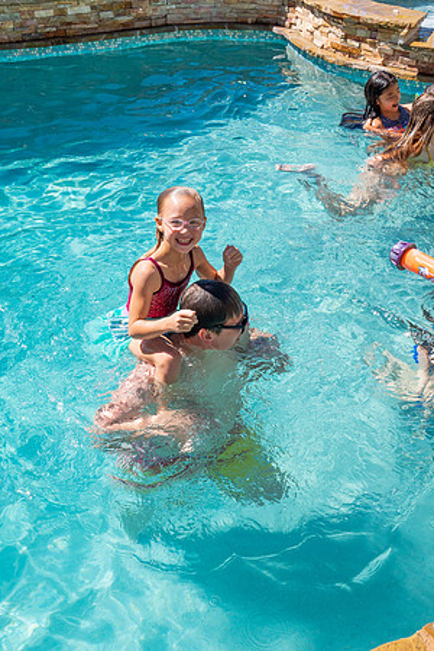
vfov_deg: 53.1
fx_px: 651
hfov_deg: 36.9
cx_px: 217
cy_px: 326
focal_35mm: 36
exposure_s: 1/1000
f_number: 10
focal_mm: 24
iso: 400
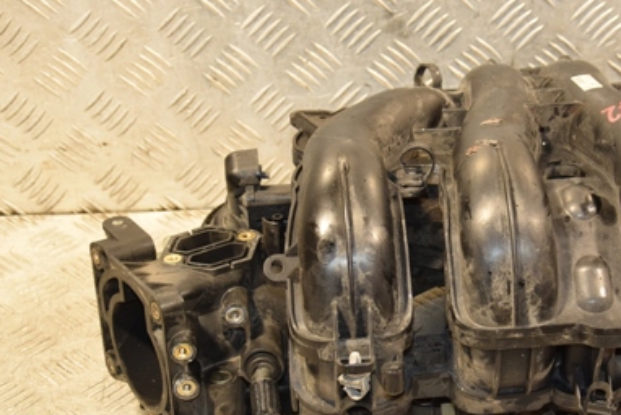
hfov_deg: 23.0
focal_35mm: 88
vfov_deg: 15.6
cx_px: 457
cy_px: 256
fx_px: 1516
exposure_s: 1/80
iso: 800
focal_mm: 35
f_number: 5
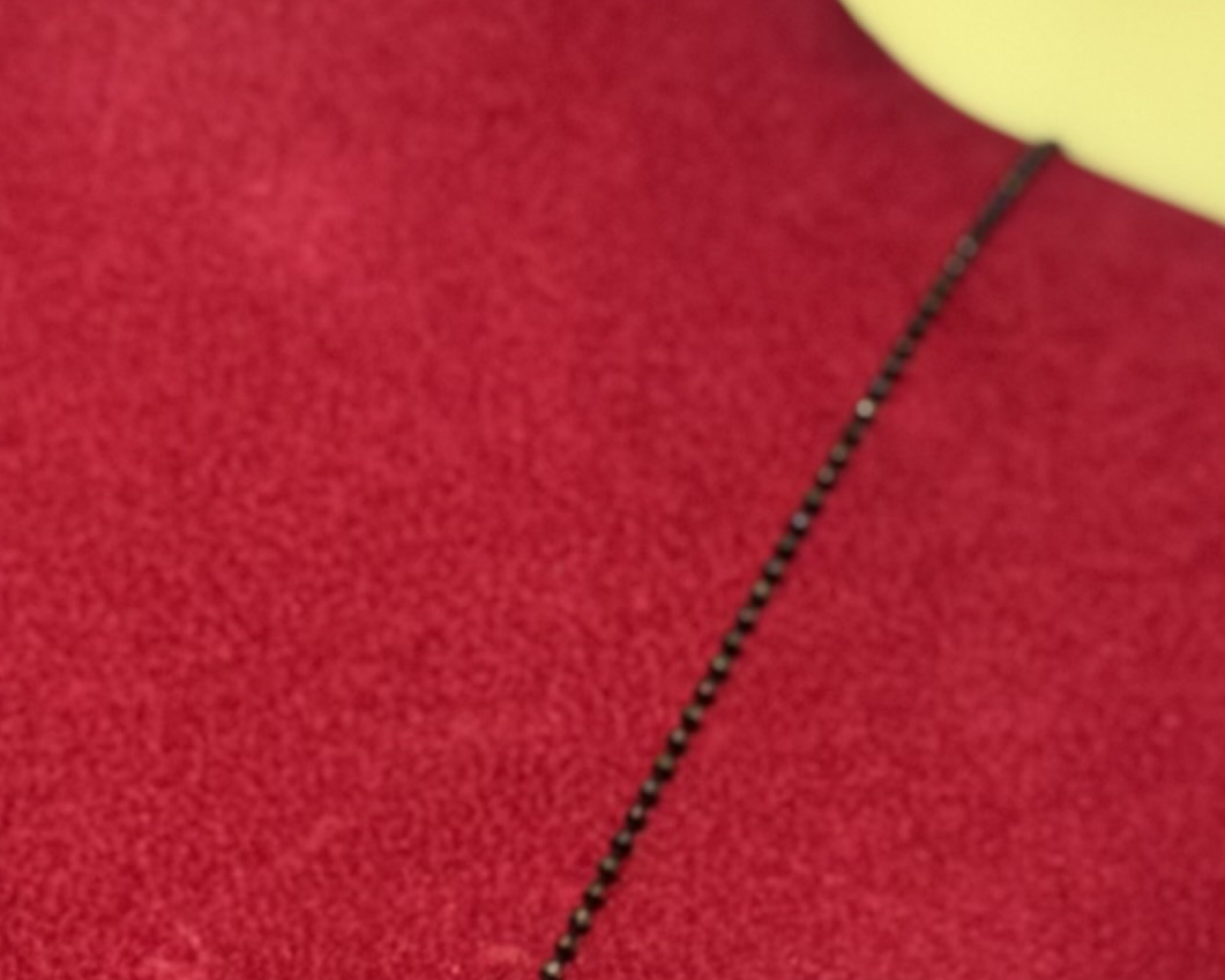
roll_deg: -0.4
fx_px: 6454
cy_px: 1161
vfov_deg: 8.6
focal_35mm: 178
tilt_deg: +1.6
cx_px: 463
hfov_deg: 10.8
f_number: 1.78
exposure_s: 1/7092
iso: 64
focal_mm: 6.76
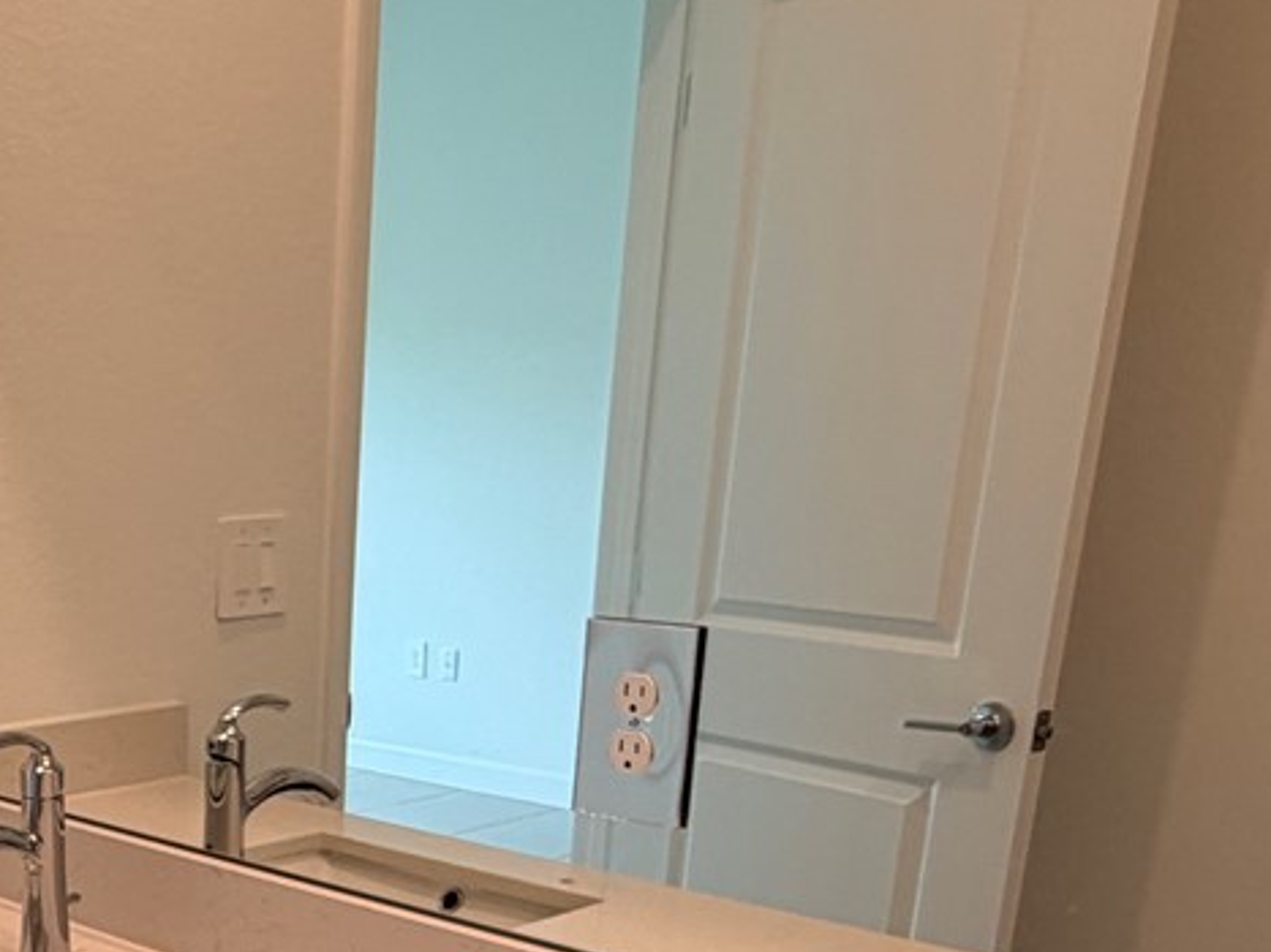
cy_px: 982
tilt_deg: -17.8
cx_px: 65
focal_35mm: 48
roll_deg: -0.1
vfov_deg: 28.2
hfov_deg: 36.5
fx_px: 1762
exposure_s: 1/120
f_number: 2.2
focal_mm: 2.22
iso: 100
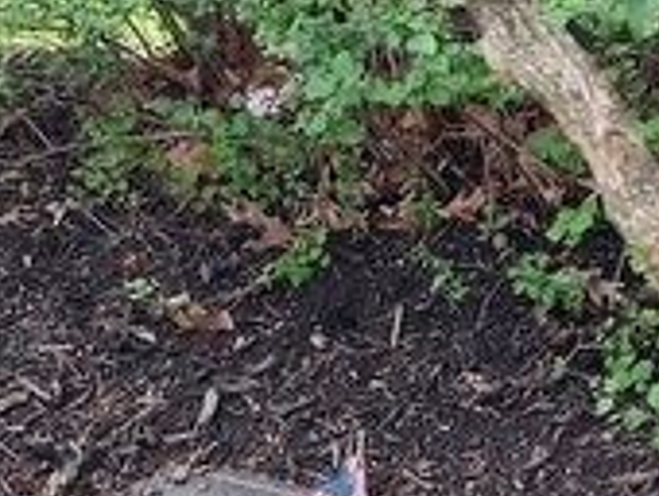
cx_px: 523
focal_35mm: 108
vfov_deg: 13.7
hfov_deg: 18.0
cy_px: 229
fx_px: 2059
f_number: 1.8
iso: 107
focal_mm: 5.56
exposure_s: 1/120
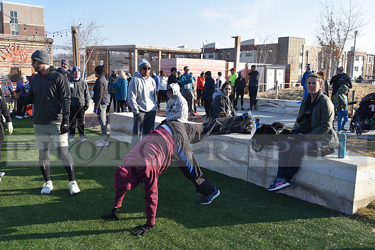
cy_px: 125
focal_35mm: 35
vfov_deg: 37.9
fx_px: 365
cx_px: 188
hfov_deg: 54.4
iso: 280
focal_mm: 35
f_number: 8
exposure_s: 1/250
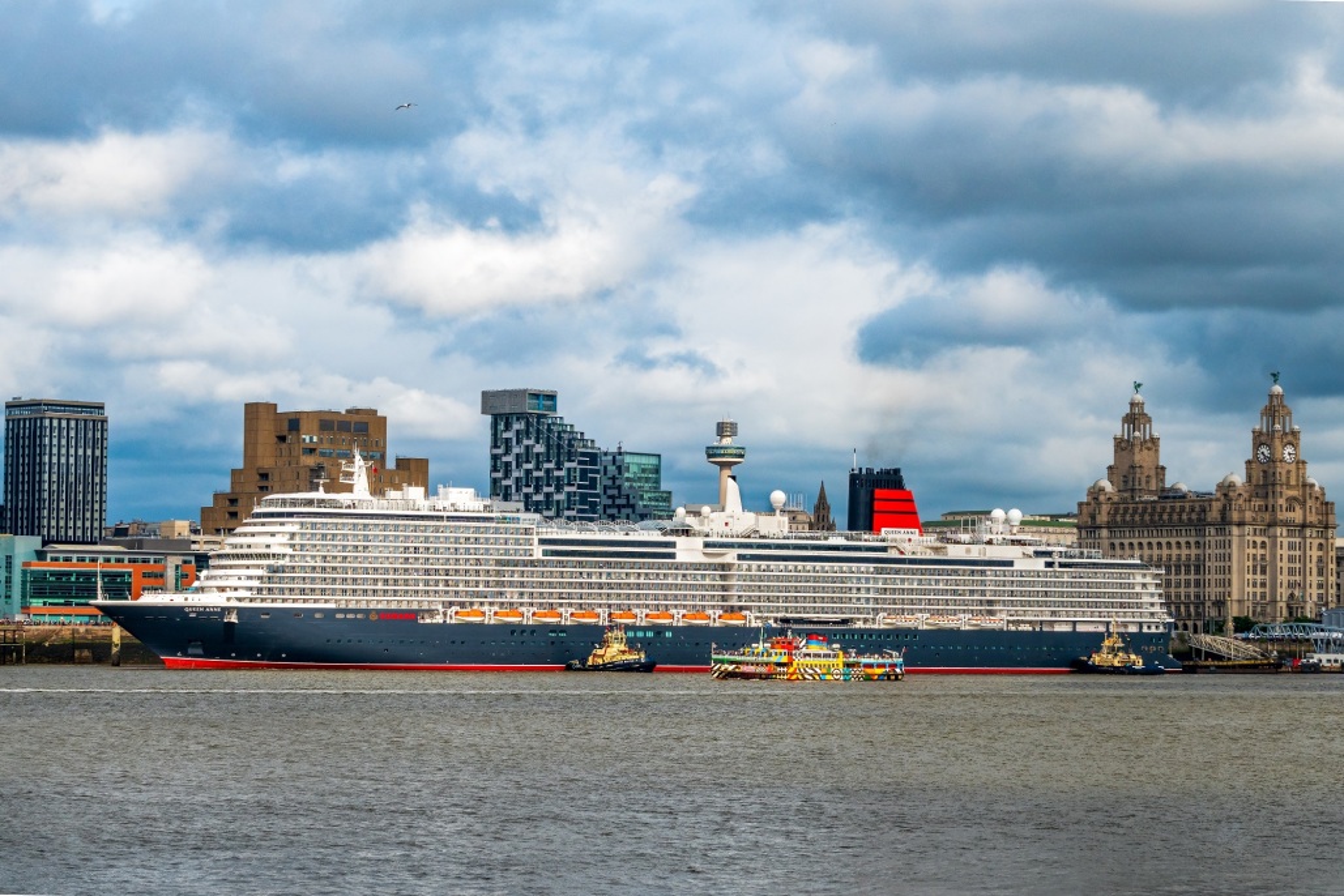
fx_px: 3472
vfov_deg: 14.7
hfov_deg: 21.9
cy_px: 448
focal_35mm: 93
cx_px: 672
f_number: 9
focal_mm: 62
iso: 200
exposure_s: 1/1000
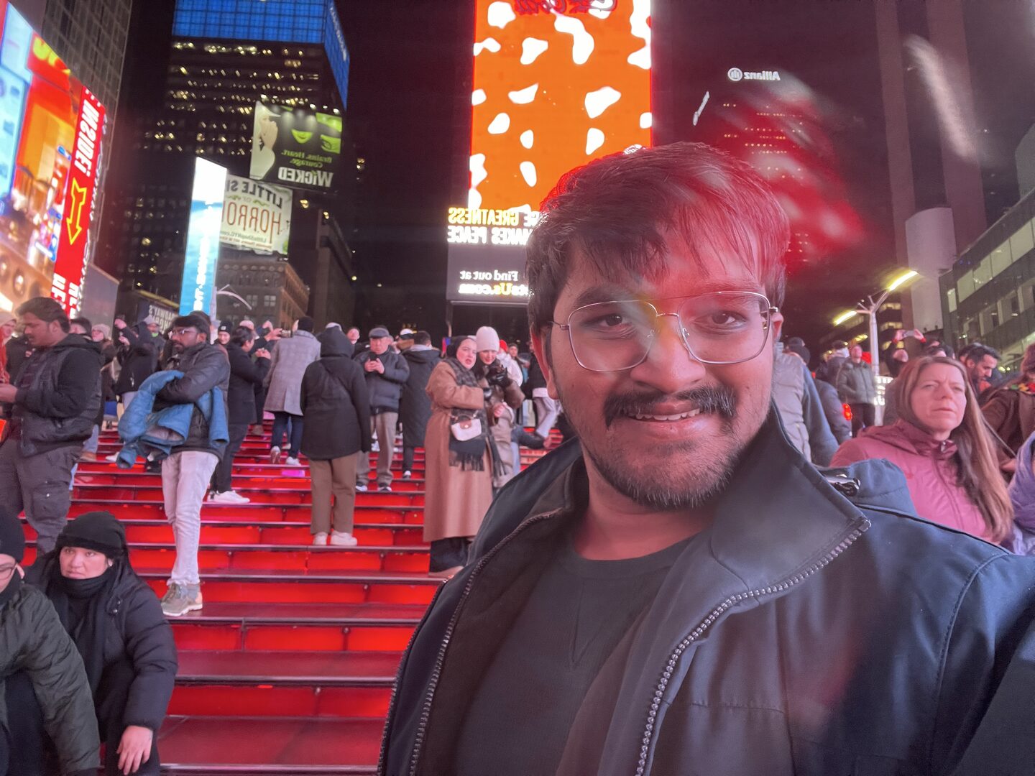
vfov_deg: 58.9
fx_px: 688
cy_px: 388
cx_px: 518
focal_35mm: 23
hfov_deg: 73.9
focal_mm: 2.71
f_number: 2.2
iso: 320
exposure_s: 1/60
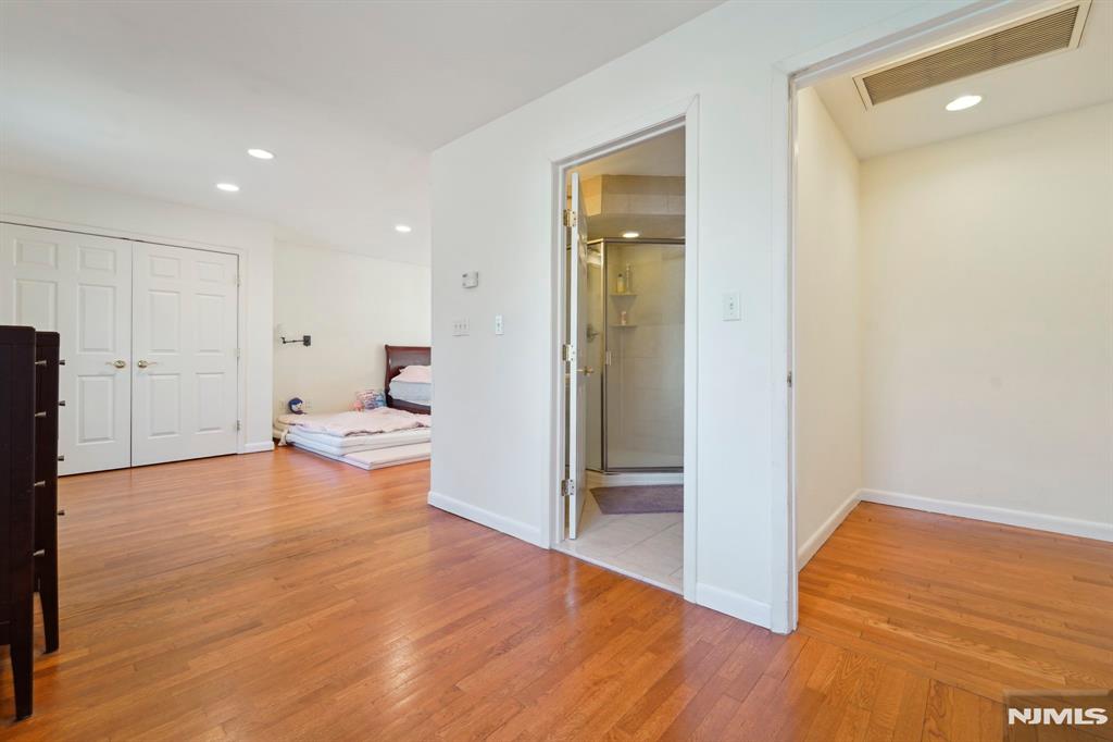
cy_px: 371
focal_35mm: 14
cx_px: 556
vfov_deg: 81.2
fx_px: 433
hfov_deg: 104.3
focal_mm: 14
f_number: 8
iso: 400
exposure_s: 1/25
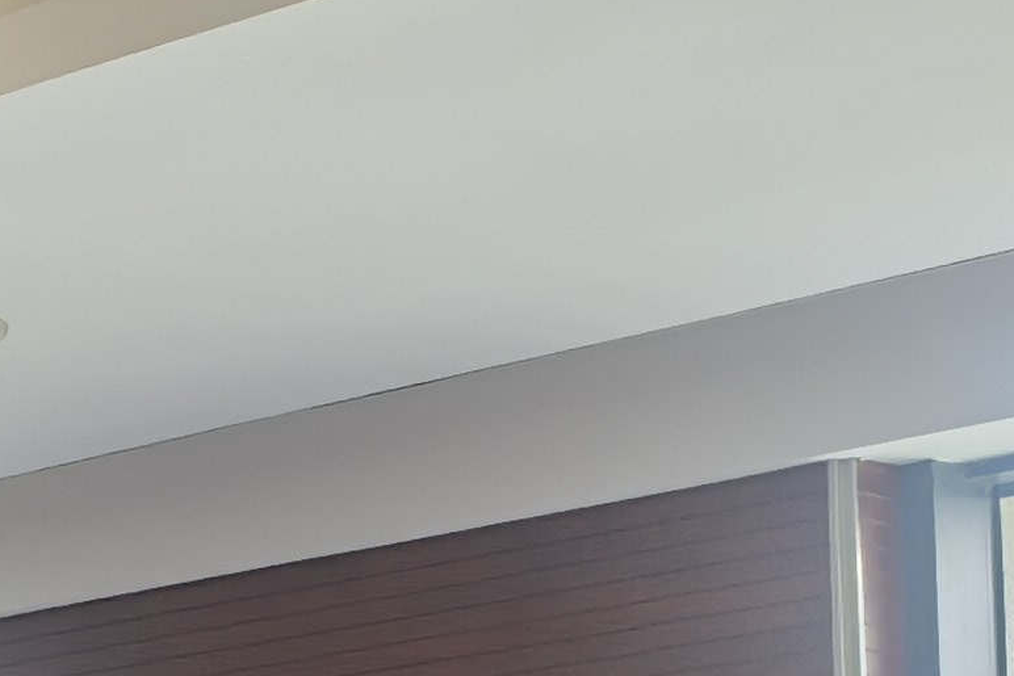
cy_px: 1086
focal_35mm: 149
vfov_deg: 8.9
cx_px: -917
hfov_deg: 12.4
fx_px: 4197
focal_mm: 6.98
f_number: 4
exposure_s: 1/100
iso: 160
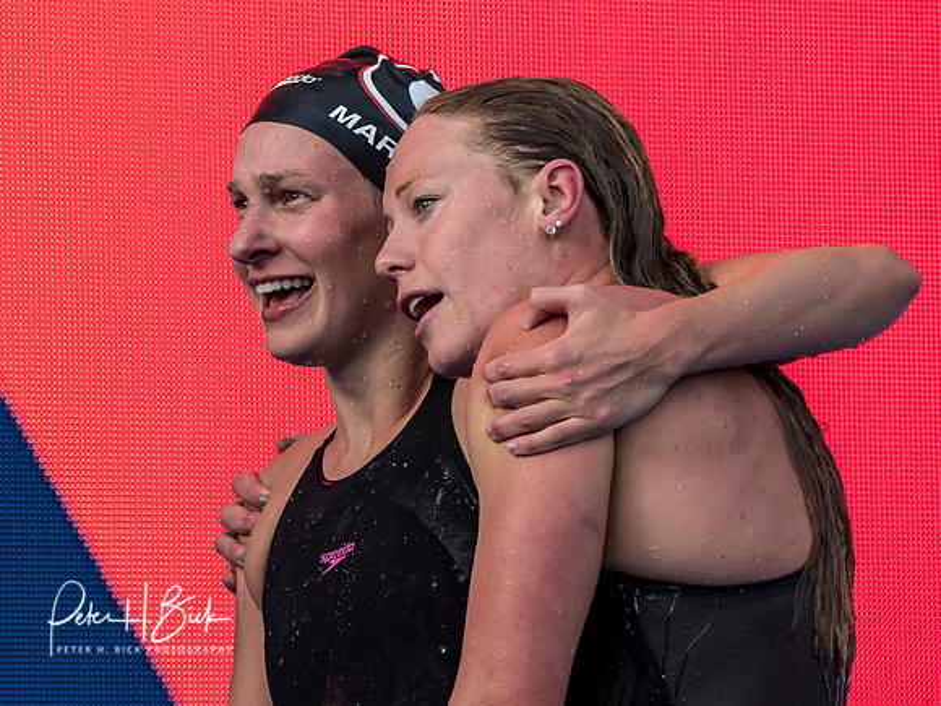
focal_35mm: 501
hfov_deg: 4.0
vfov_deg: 3.0
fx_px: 13624
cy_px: 335
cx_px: 425
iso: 320
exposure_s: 1/1000
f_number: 5
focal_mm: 200
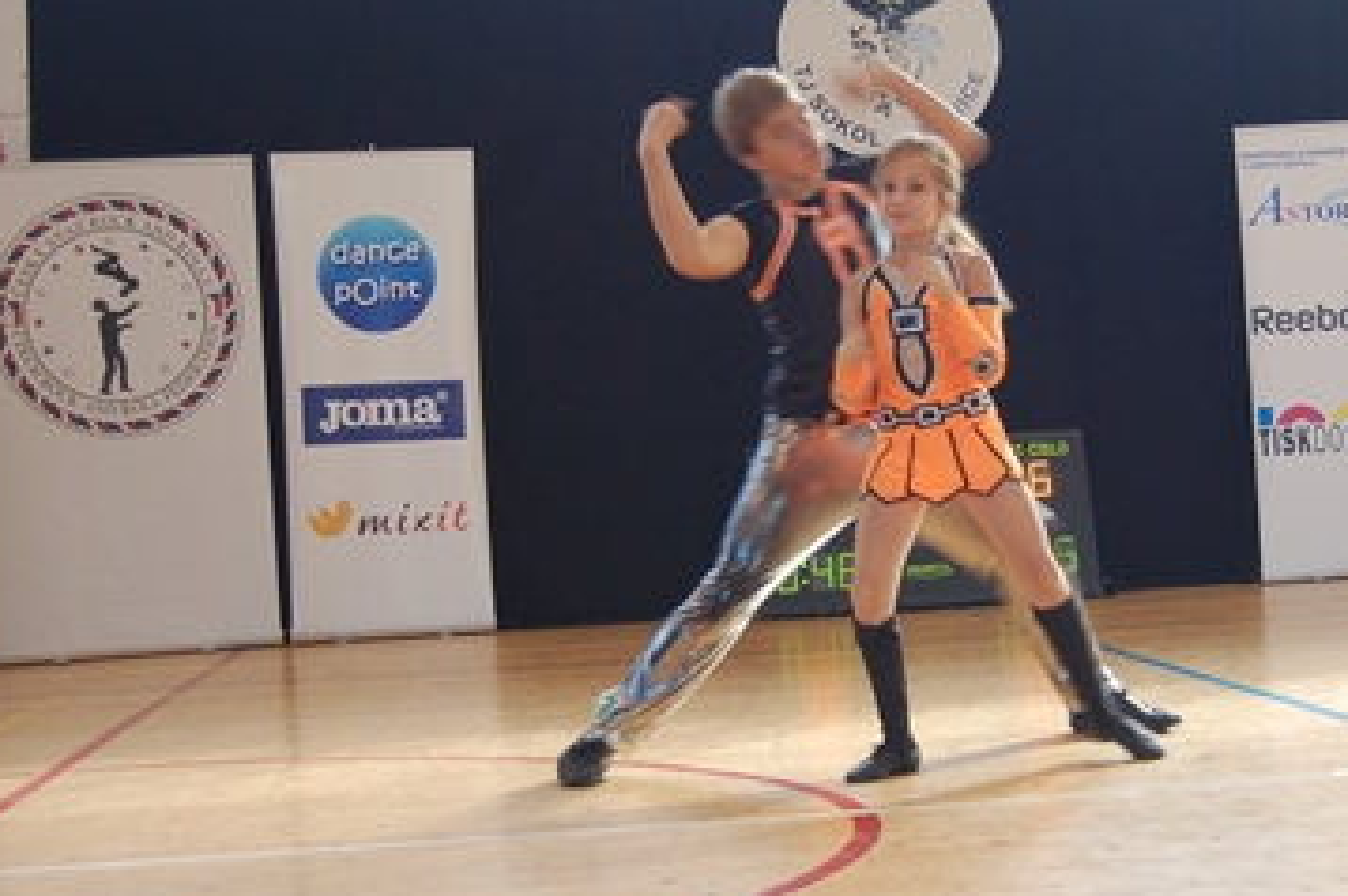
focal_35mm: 67
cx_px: 896
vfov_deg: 20.3
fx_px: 2506
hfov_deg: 29.9
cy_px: 463
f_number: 4.5
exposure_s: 1/50
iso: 400
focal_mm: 32
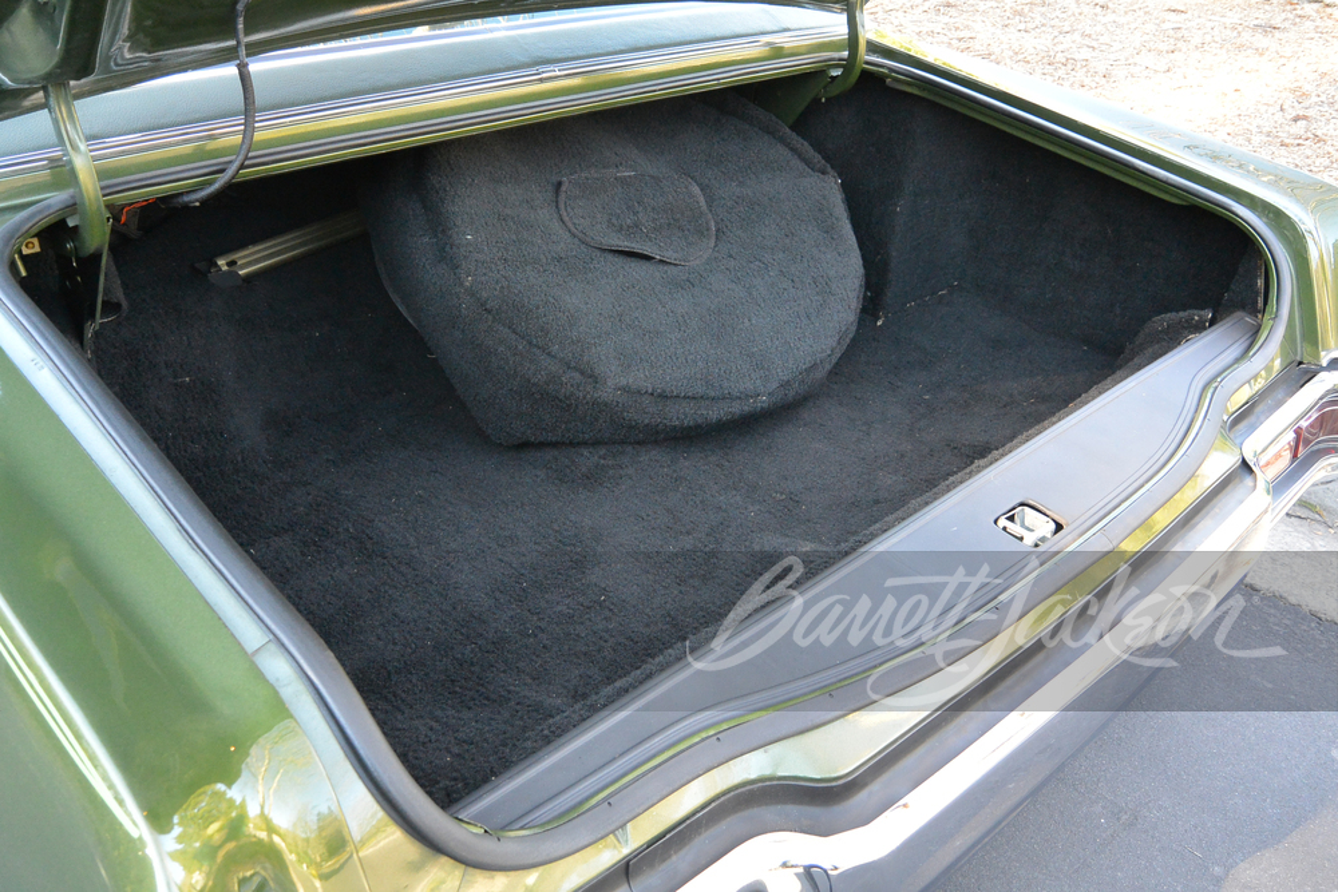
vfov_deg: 45.0
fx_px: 1078
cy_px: 446
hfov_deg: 63.7
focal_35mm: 29
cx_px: 669
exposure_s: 1/125
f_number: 3.5
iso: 500
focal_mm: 11
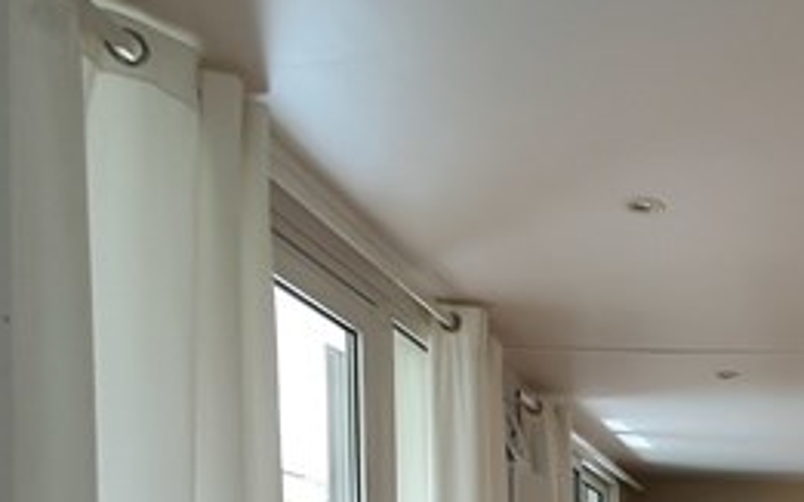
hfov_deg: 33.1
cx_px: 921
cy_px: 767
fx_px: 1139
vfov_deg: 20.9
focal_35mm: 52
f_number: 2.2
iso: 80
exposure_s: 1/40
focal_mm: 1.64
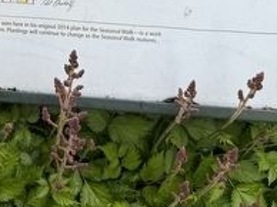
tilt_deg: -45.0
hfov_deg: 18.3
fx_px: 791
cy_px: -160
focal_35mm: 99
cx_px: -100
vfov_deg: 13.5
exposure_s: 1/3279
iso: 80
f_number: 1.78
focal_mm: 6.76
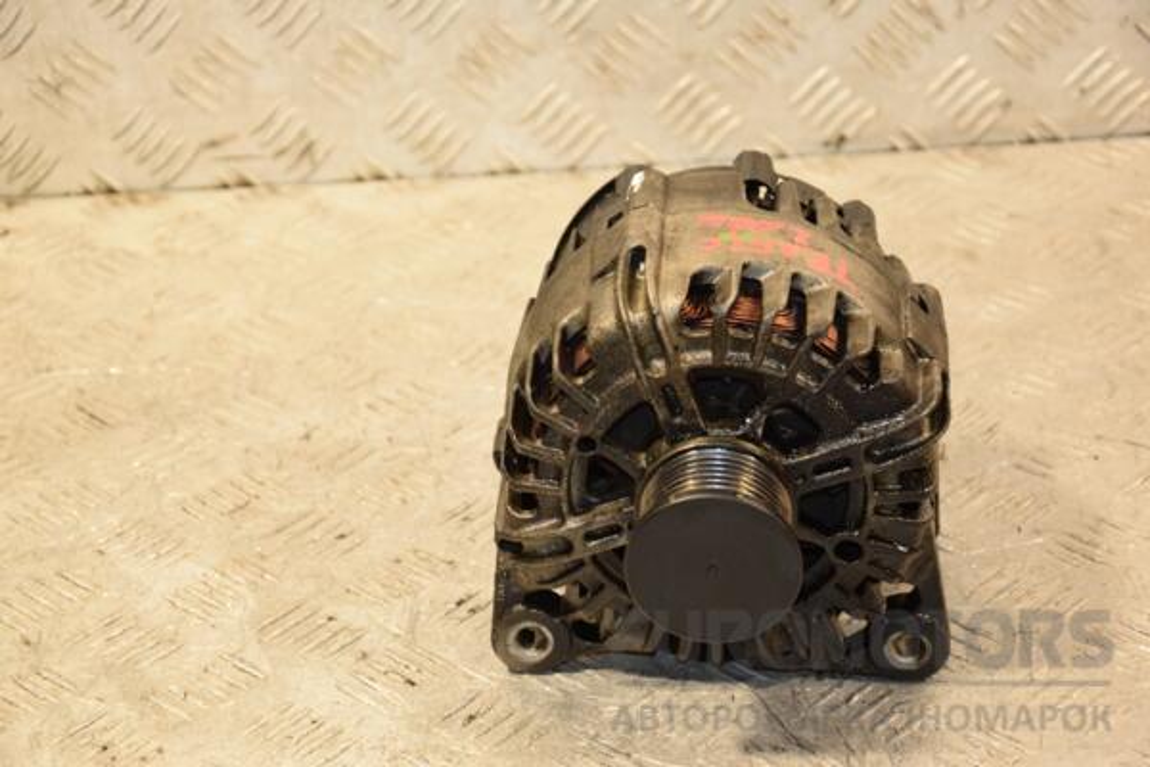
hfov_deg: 21.9
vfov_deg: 14.7
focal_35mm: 93
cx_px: 575
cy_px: 384
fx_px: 2971
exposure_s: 1/100
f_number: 5.3
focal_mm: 62
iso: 800
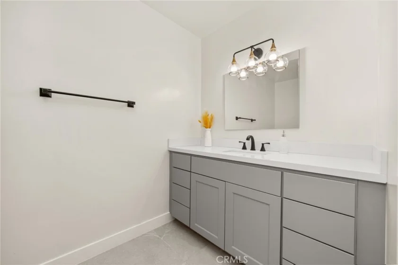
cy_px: 132
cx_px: 199
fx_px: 144
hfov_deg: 108.3
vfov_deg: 85.4
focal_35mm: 13
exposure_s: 1/15
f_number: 5.6
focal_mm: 13
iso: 800
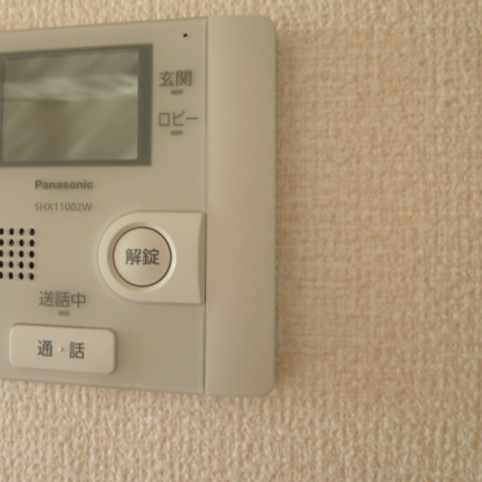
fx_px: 599
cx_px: 102
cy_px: 209
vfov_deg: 43.8
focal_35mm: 38
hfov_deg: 42.1
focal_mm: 4.5
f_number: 2.8
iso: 100
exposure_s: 1/30
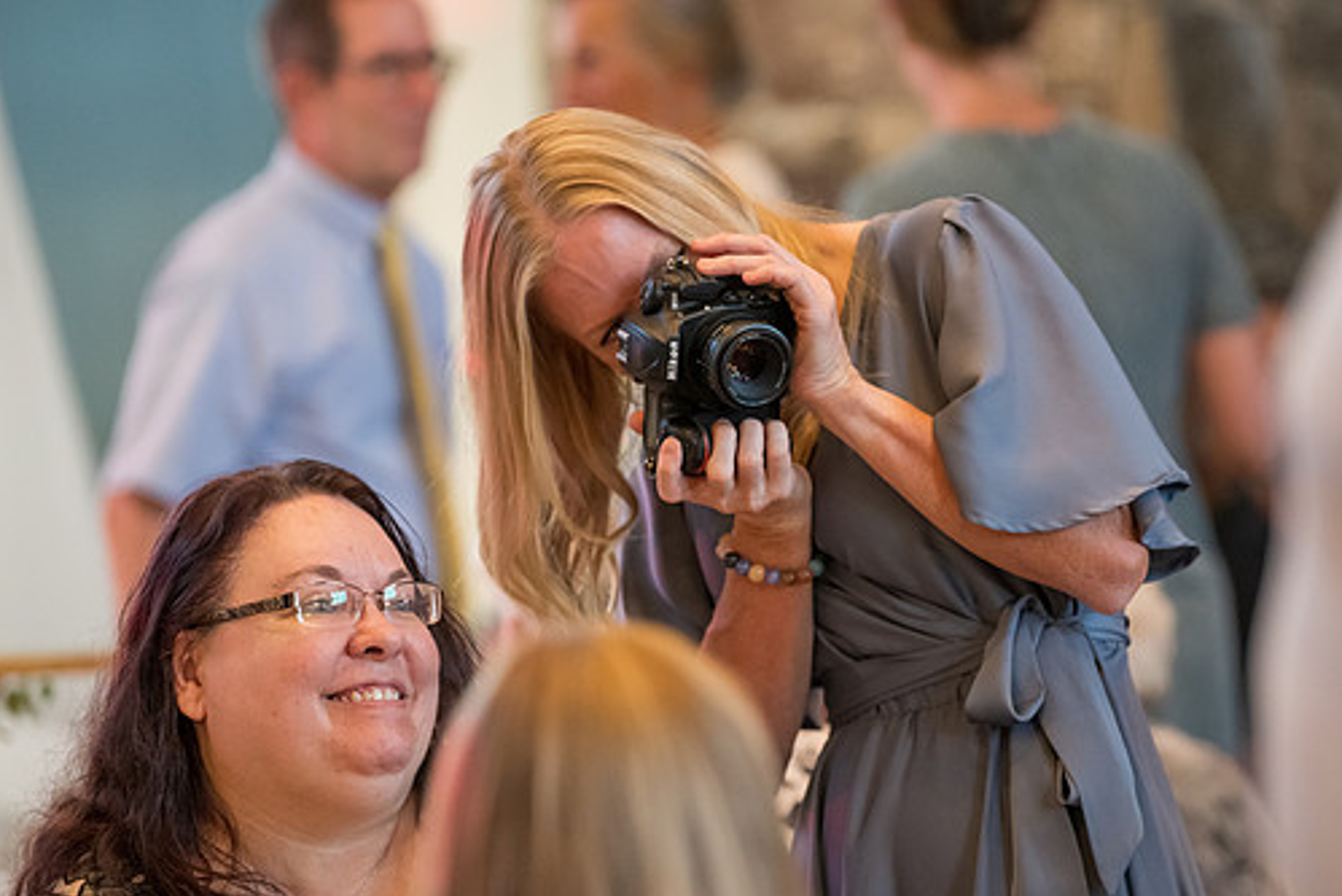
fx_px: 8837
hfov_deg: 8.7
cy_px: 471
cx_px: 723
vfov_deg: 5.8
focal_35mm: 237
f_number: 2.8
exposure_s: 1/250
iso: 4000
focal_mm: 170
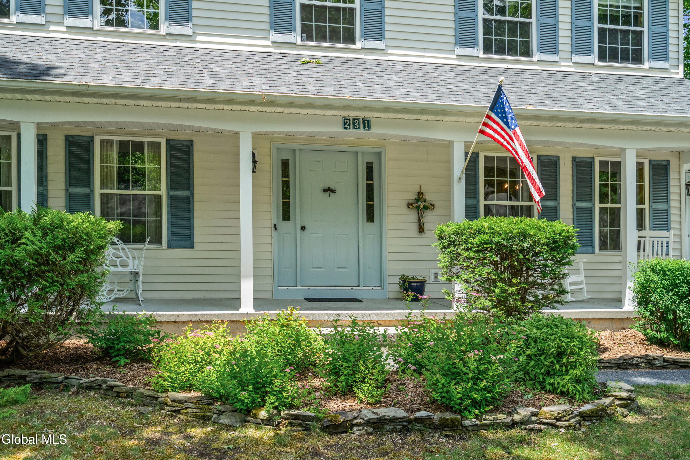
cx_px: 345
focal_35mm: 35
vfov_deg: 37.8
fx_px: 671
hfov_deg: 54.4
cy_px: 230
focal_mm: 35
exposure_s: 1/500
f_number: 8
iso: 640
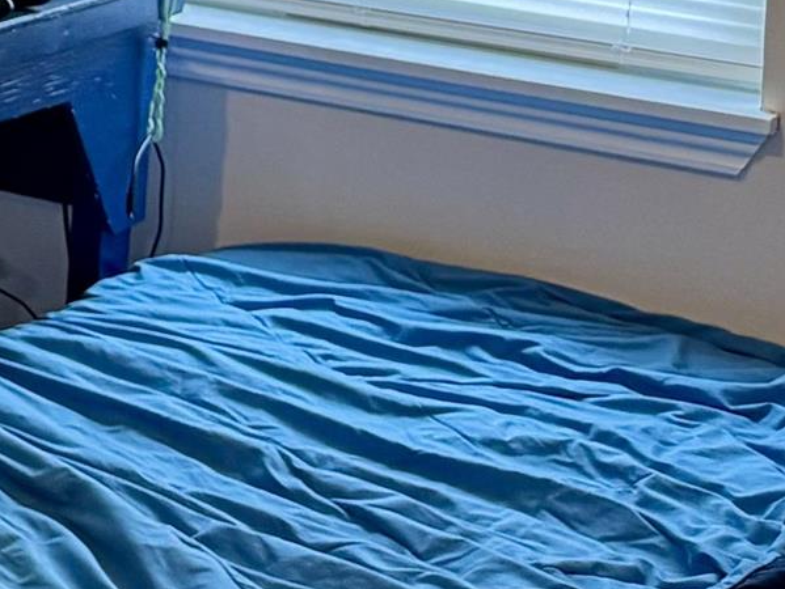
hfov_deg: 13.0
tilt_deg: -4.4
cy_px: -412
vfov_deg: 11.3
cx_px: -975
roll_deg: -0.9
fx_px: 2791
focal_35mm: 123
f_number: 1.78
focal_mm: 6.76
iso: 320
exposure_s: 1/60
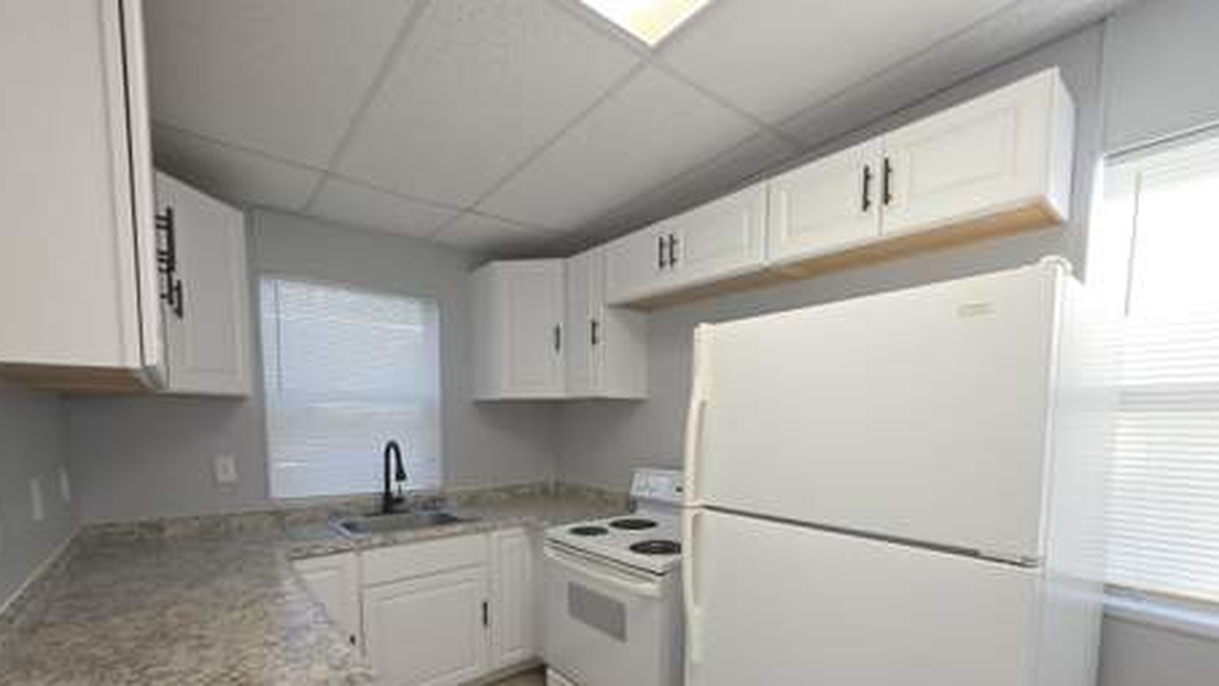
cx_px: 587
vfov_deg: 68.4
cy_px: 461
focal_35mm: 15
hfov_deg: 102.9
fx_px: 485
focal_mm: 2.2
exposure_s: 1/60
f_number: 1.9
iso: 64
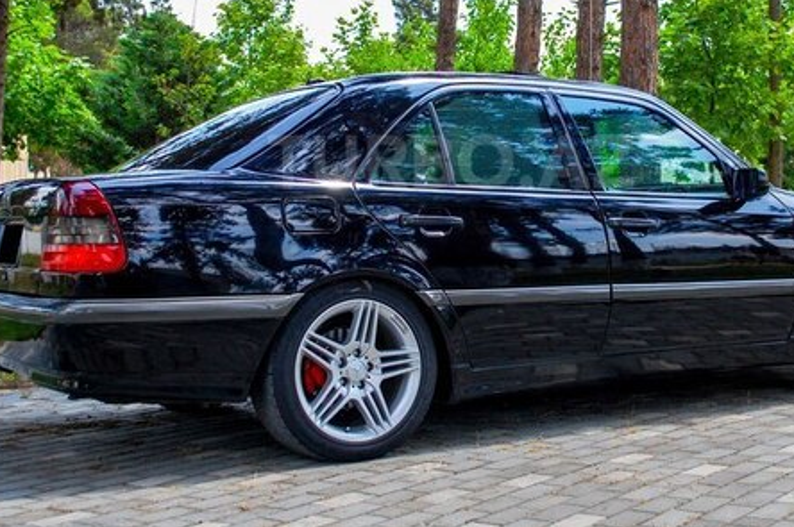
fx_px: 1278
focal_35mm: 58
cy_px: 162
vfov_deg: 23.2
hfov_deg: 34.5
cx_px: 451
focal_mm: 26
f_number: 5.6
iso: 200
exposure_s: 1/400
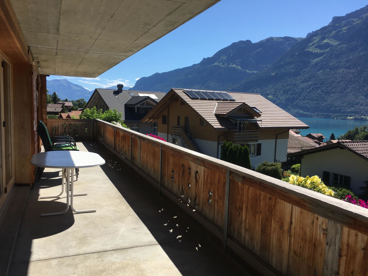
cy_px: 138
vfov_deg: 48.2
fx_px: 308
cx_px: 184
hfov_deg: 61.7
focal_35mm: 29
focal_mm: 4.15
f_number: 2.2
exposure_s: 1/1972
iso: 25
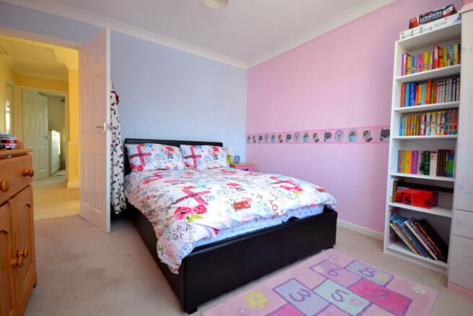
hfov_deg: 100.4
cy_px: 158
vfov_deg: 77.4
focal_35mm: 15
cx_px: 236
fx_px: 197
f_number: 4
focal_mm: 10
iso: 500
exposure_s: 1/60
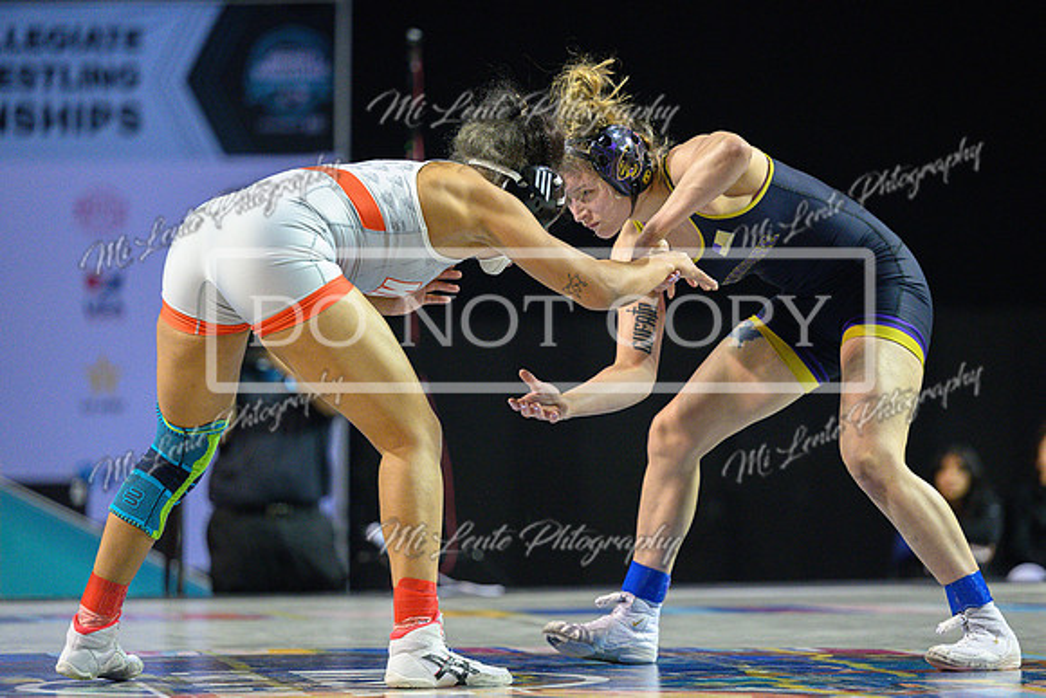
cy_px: 304
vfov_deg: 8.7
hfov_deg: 12.9
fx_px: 4613
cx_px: 546
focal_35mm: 159
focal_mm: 140
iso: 5000
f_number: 2.8
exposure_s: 1/800
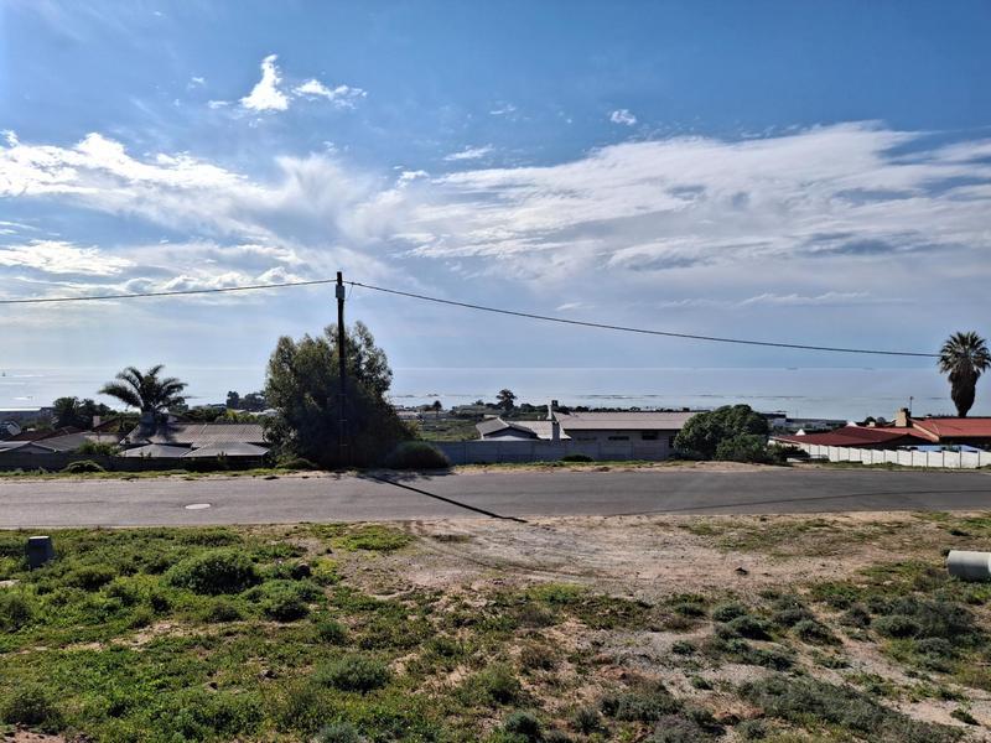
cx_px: 496
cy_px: 372
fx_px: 716
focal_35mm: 25
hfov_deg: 69.4
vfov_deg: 54.9
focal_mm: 4.69
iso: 32
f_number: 1.8
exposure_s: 1/3891
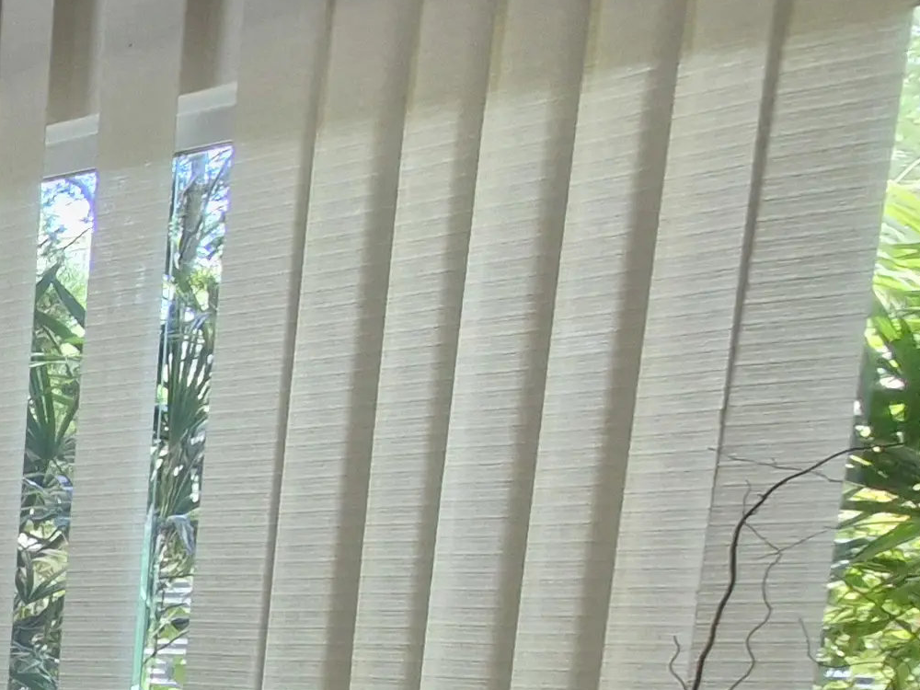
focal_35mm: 52
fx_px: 1382
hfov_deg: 19.8
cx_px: -891
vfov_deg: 25.6
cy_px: 794
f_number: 2.2
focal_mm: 1.74
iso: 200
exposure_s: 1/60
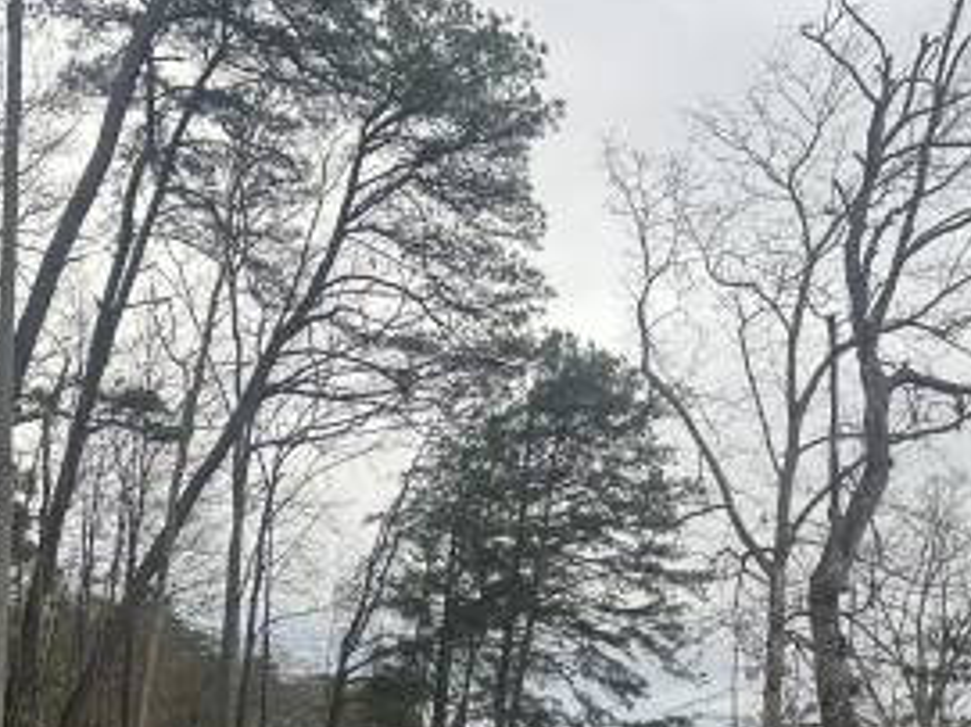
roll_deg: +3.1
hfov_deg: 32.7
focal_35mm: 59
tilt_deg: +6.4
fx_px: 1654
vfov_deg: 23.6
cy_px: 756
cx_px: 478
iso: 80
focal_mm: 6.86
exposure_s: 1/1072
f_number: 1.78
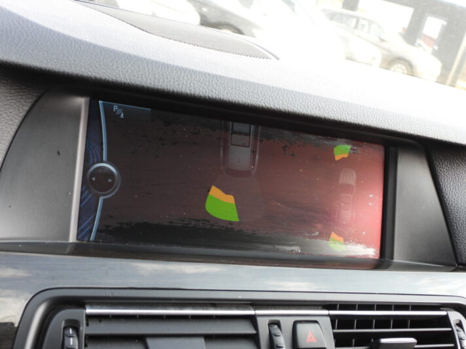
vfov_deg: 32.9
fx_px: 592
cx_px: 233
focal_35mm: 44
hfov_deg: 42.9
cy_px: 174
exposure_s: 1/80
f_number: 3.2
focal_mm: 7.9
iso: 100
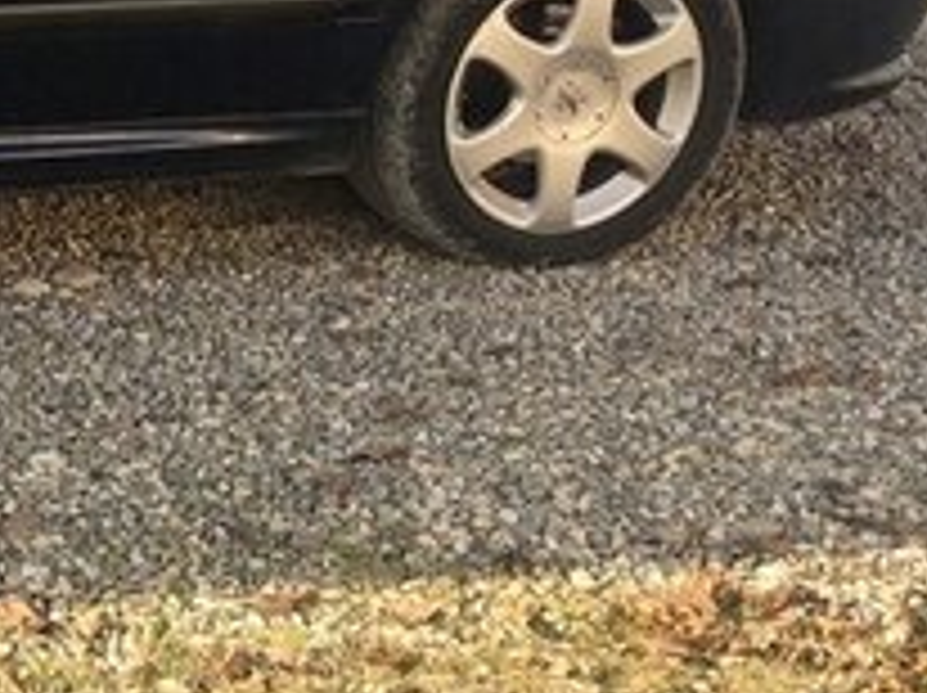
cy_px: -11
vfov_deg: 15.5
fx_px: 2488
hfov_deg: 18.4
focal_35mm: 93
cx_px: -513
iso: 25
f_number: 2.2
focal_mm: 4.15
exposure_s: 1/334
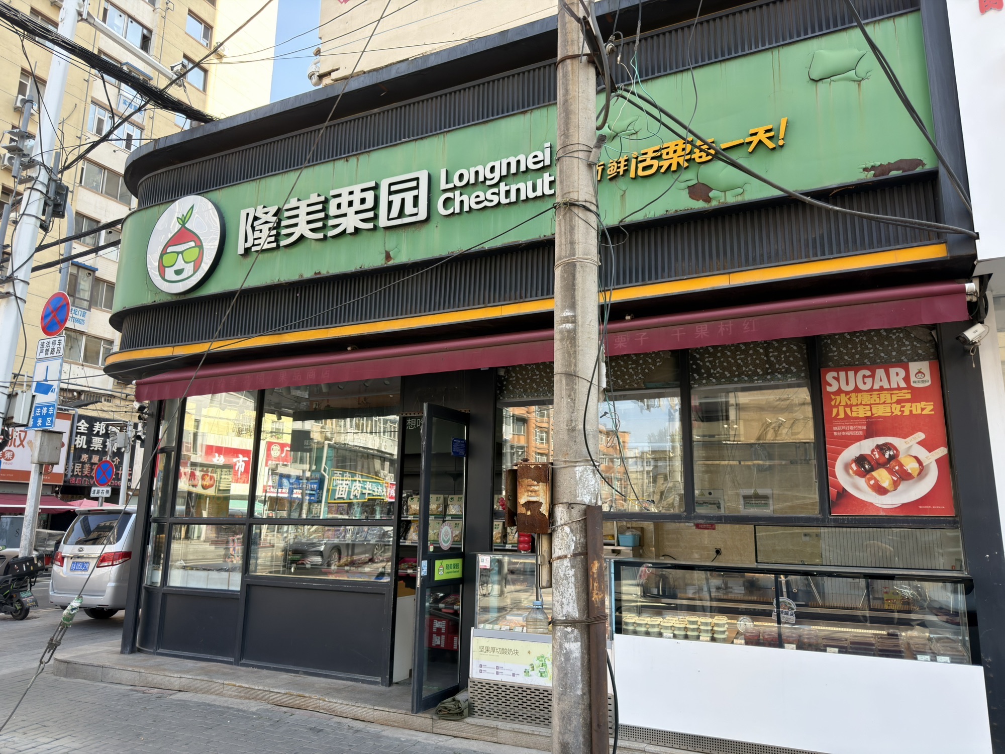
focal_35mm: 24
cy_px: 377
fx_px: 697
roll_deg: -2.7
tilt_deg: +9.9
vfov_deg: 56.8
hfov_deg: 71.6
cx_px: 502
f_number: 1.78
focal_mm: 6.76
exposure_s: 1/862
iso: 100
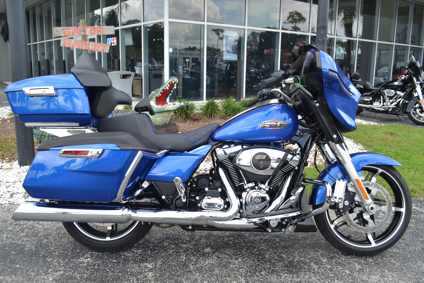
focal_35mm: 33
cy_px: 142
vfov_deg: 40.0
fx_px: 389
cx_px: 212
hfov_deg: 57.2
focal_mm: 22
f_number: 5.6
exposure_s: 1/125
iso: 100
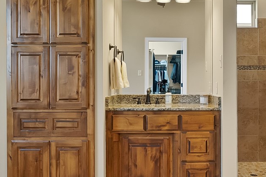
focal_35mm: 41
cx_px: 188
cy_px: 91
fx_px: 303
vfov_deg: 32.7
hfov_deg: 46.2
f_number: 9
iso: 640
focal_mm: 12
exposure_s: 1/2.5
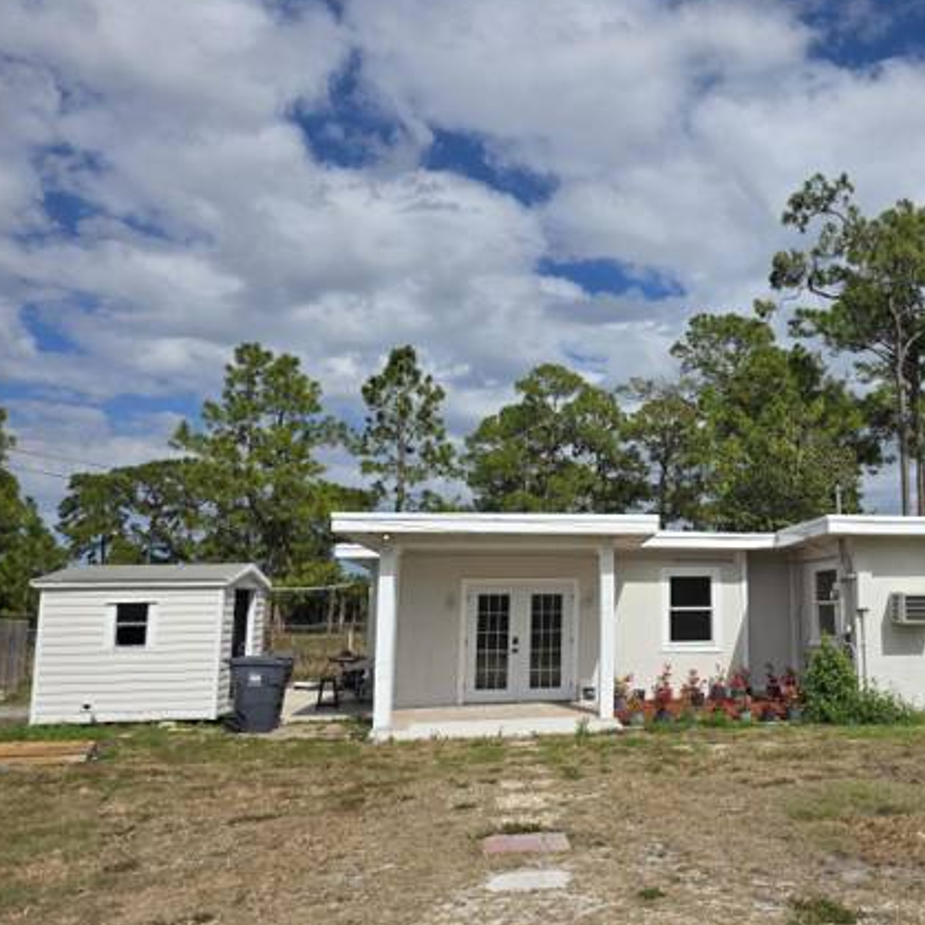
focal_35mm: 31
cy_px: 462
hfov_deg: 50.6
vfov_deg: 52.5
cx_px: 680
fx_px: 937
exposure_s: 1/7944
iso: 50
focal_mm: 6.3
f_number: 1.7
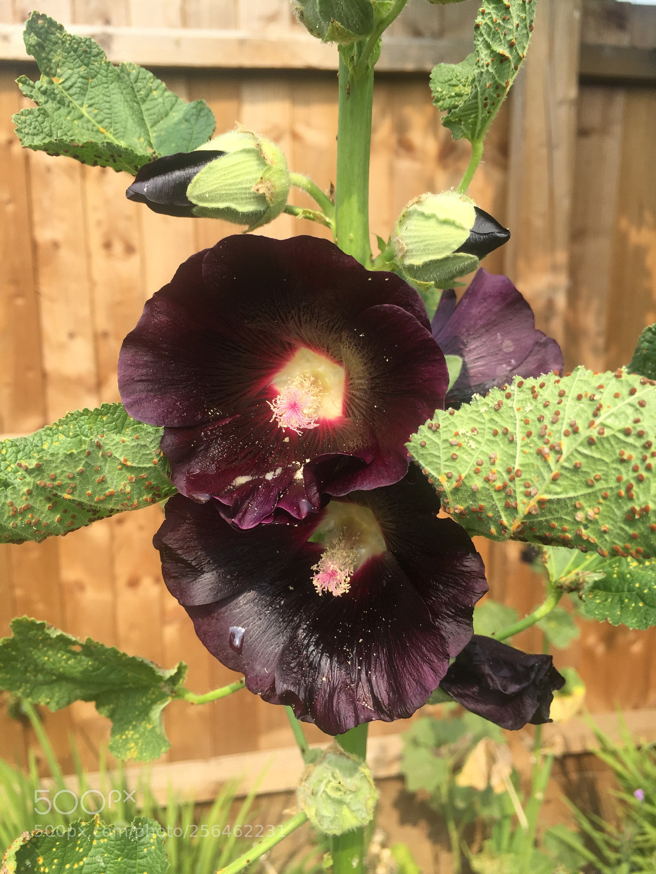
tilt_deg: -14.7
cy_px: 437
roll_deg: -0.6
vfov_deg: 61.7
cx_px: 328
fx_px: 733
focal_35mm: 29
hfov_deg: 48.2
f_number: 2.2
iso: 32
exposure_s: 1/807
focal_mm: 4.15
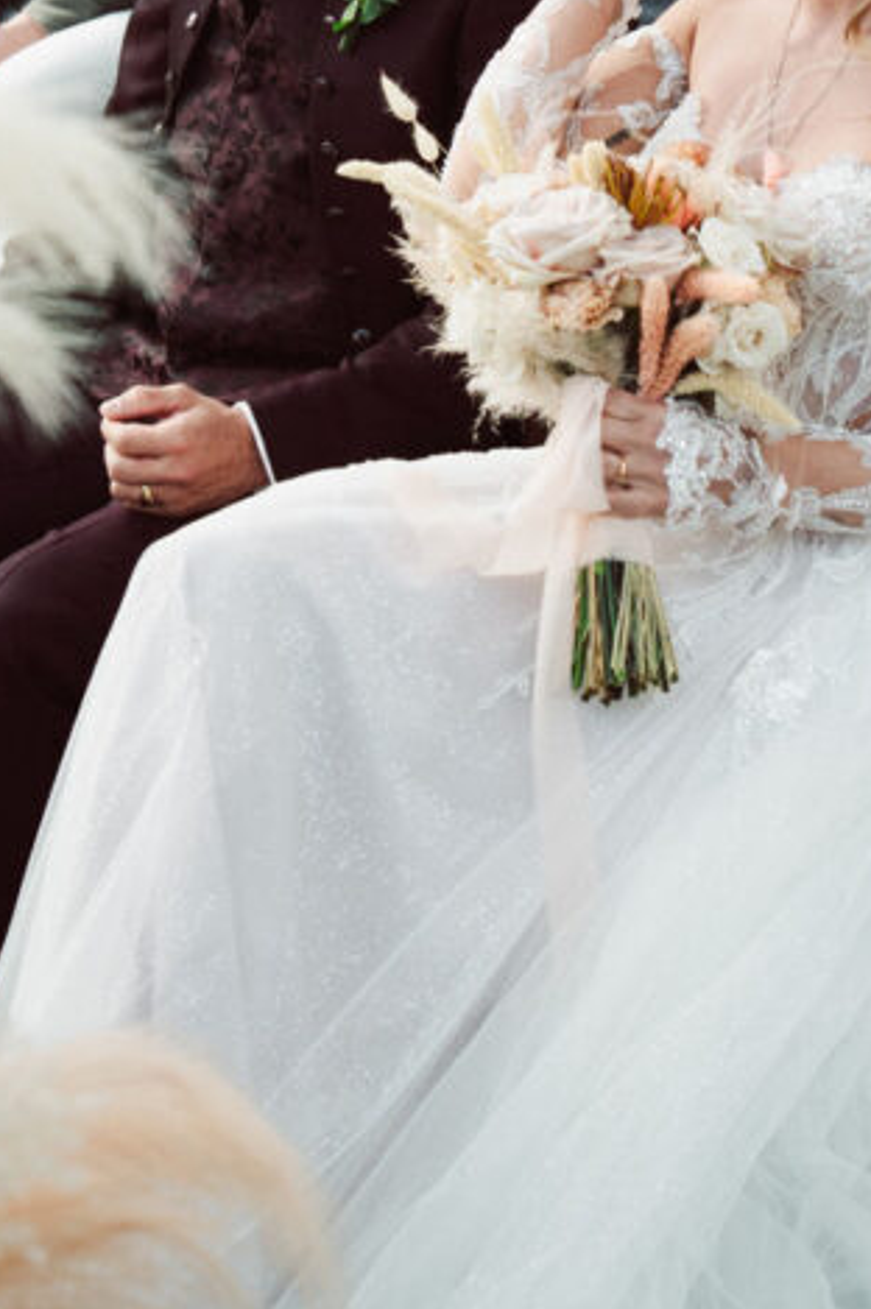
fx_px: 5270
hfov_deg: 9.4
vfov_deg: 13.8
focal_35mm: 145
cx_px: 656
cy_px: -162
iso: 640
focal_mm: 59
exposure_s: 1/1000
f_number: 4.5
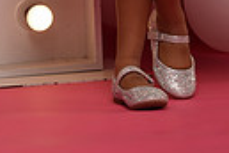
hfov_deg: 5.0
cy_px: -274
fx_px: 2633
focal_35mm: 414
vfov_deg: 3.3
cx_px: -11
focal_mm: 92
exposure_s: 1/160
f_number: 5.6
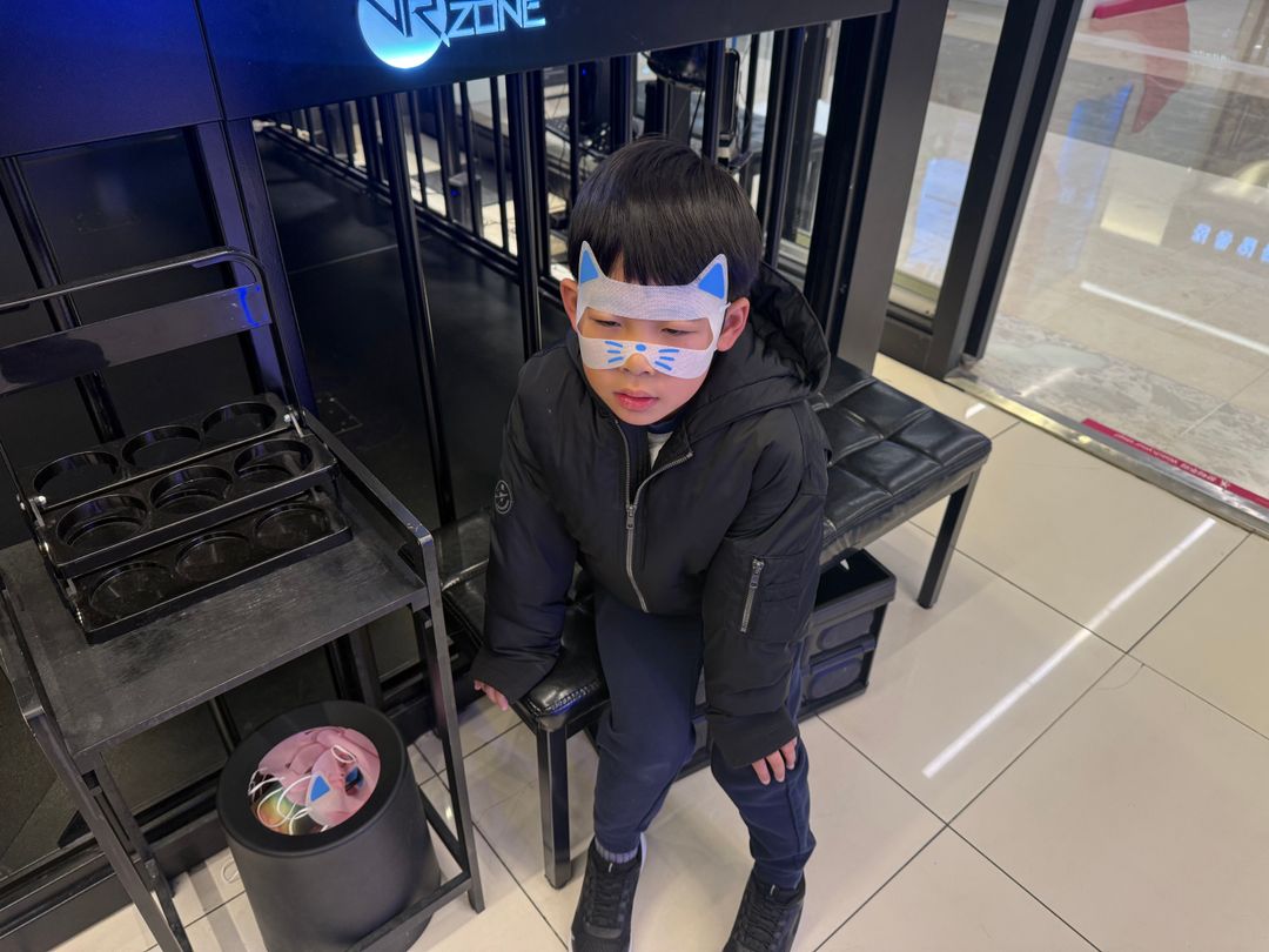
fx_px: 880
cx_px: 634
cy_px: 476
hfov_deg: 71.6
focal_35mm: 24
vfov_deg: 56.8
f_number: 1.78
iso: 160
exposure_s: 1/60
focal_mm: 6.76
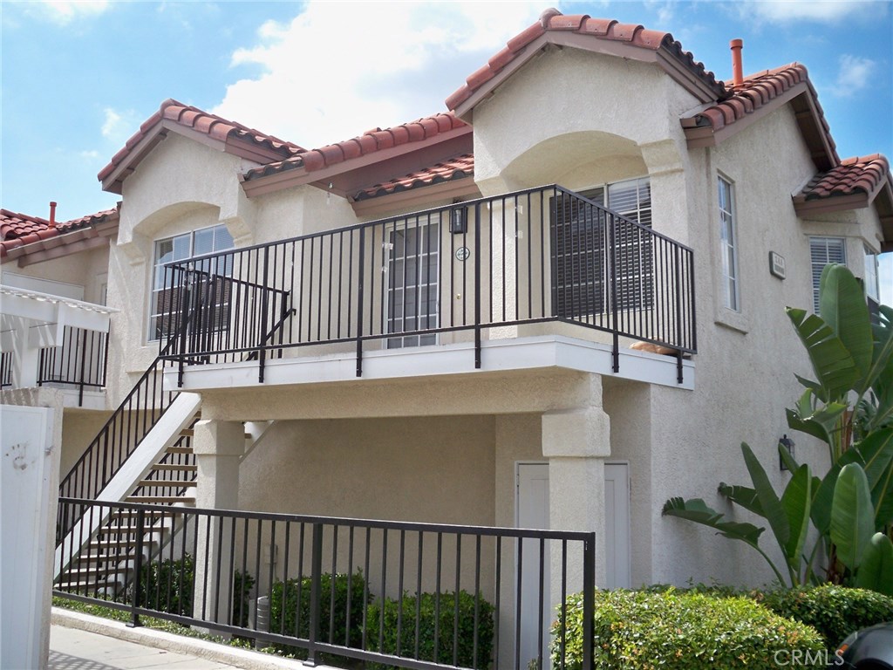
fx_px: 903
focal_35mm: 35
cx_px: 446
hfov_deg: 52.6
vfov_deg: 40.7
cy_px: 335
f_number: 3.1
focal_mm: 6.3
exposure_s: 1/500
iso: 64
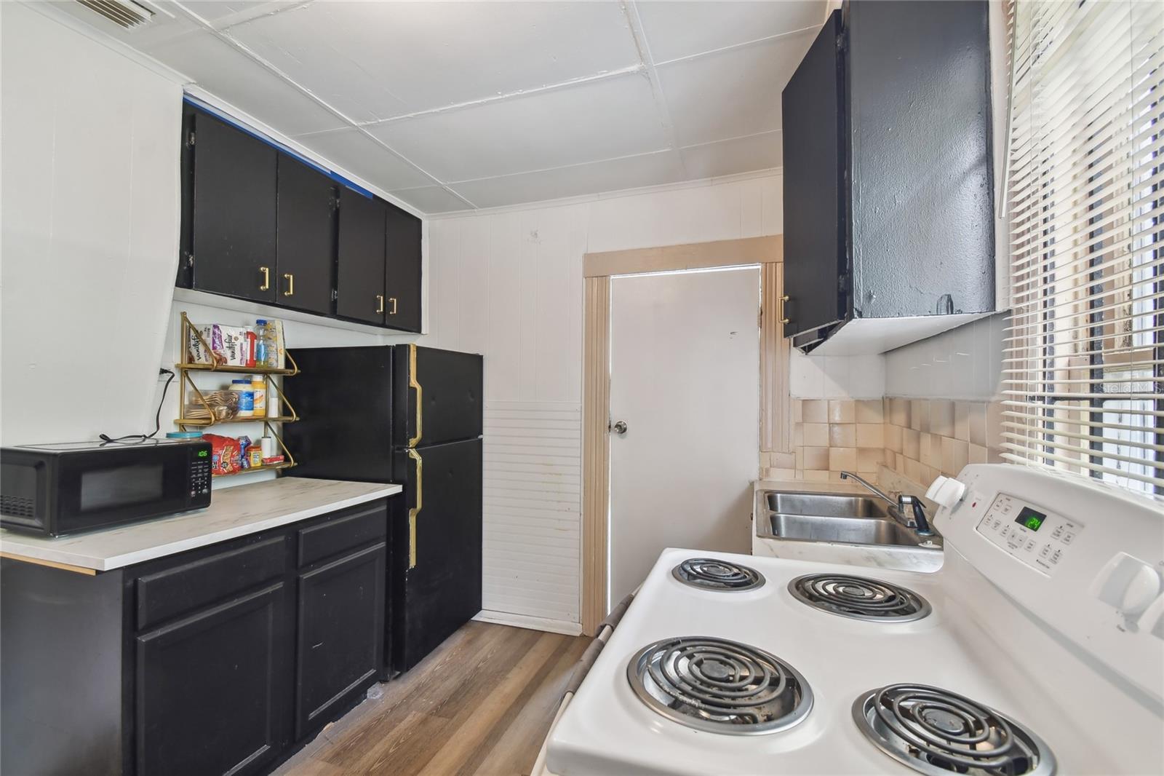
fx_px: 485
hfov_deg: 100.4
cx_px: 582
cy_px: 388
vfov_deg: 77.3
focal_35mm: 15
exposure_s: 1/2.5
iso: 100
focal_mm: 10
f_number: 7.1
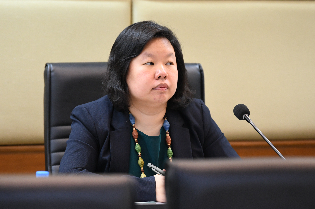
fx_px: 1968
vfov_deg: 6.1
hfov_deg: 9.2
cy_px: 104
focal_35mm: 225
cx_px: 158
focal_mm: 150
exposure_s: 1/125
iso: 1600
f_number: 2.8
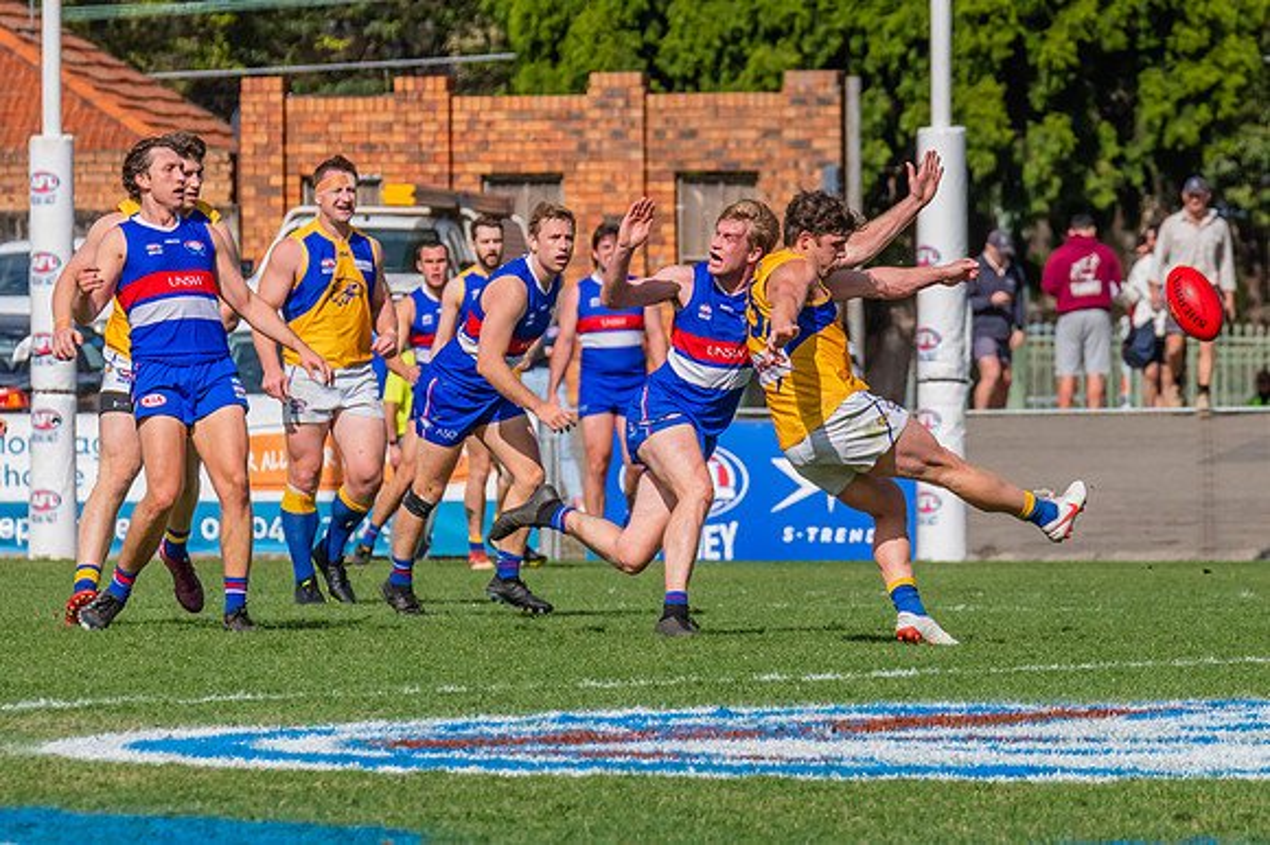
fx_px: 20126
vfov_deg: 2.4
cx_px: 870
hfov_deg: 3.6
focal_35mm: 571
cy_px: 440
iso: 800
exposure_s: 1/1600
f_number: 10
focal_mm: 330
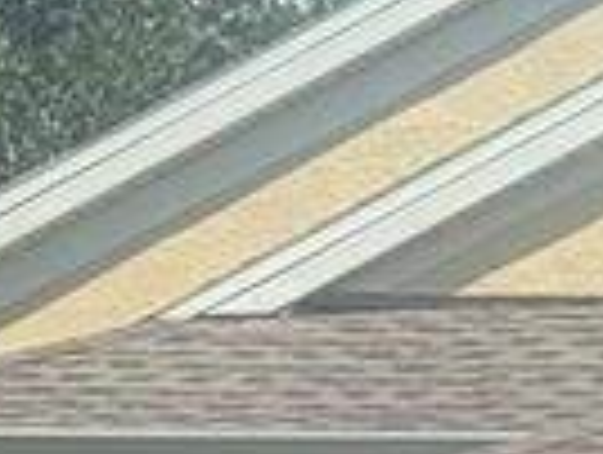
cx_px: 796
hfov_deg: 5.4
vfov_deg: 4.0
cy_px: 1304
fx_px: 6387
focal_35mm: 366
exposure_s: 1/4587
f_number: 1.78
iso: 64
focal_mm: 6.76
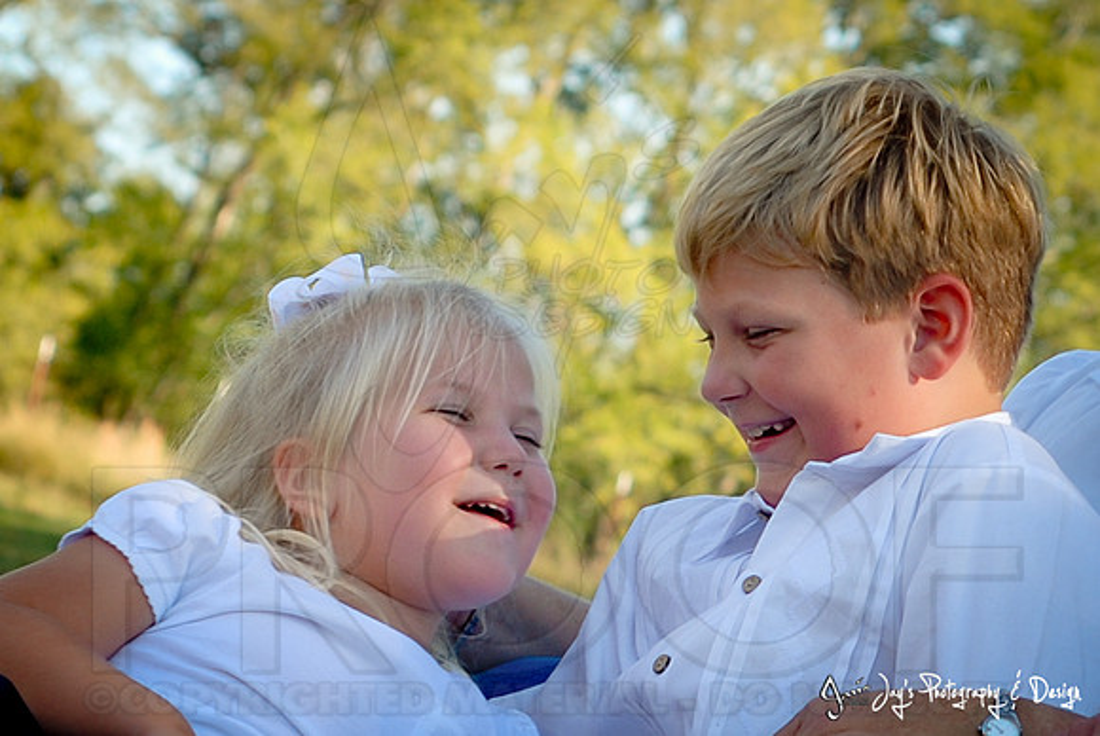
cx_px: 550
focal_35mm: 75
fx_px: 2294
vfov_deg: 18.2
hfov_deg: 27.0
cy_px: 368
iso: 100
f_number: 6.3
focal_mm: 50
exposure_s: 1/160
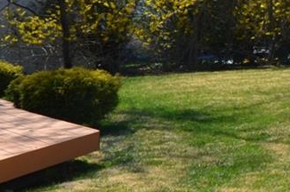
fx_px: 908
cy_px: -44
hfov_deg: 15.0
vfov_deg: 11.8
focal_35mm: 113
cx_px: 568
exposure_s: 1/250
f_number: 8
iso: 100
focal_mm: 12
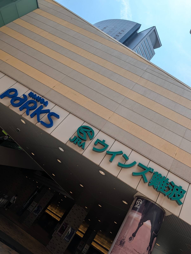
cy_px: 127
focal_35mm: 24
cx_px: 96
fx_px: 176
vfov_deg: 71.5
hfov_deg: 56.9
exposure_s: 1/1361
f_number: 1.68
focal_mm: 6.9
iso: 18
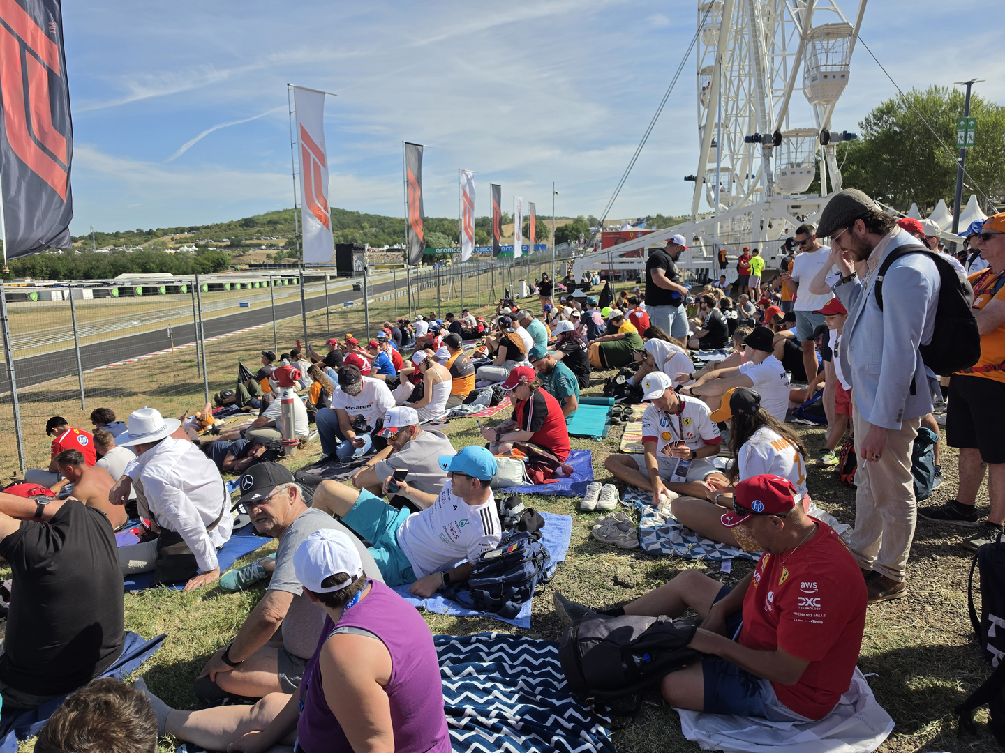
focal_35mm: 23
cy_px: 376
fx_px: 668
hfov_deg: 73.9
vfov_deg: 58.9
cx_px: 502
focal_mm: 6.5
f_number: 1.4
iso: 64
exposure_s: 1/7329
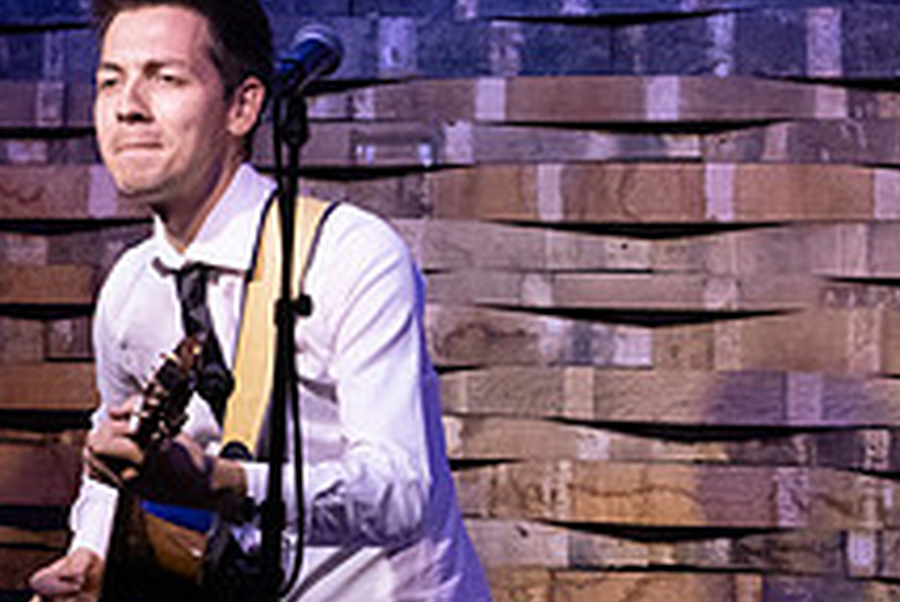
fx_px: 8806
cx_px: -21
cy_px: 293
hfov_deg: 5.8
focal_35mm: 352
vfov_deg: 3.9
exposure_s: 1/200
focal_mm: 130
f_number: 6.3
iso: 6400
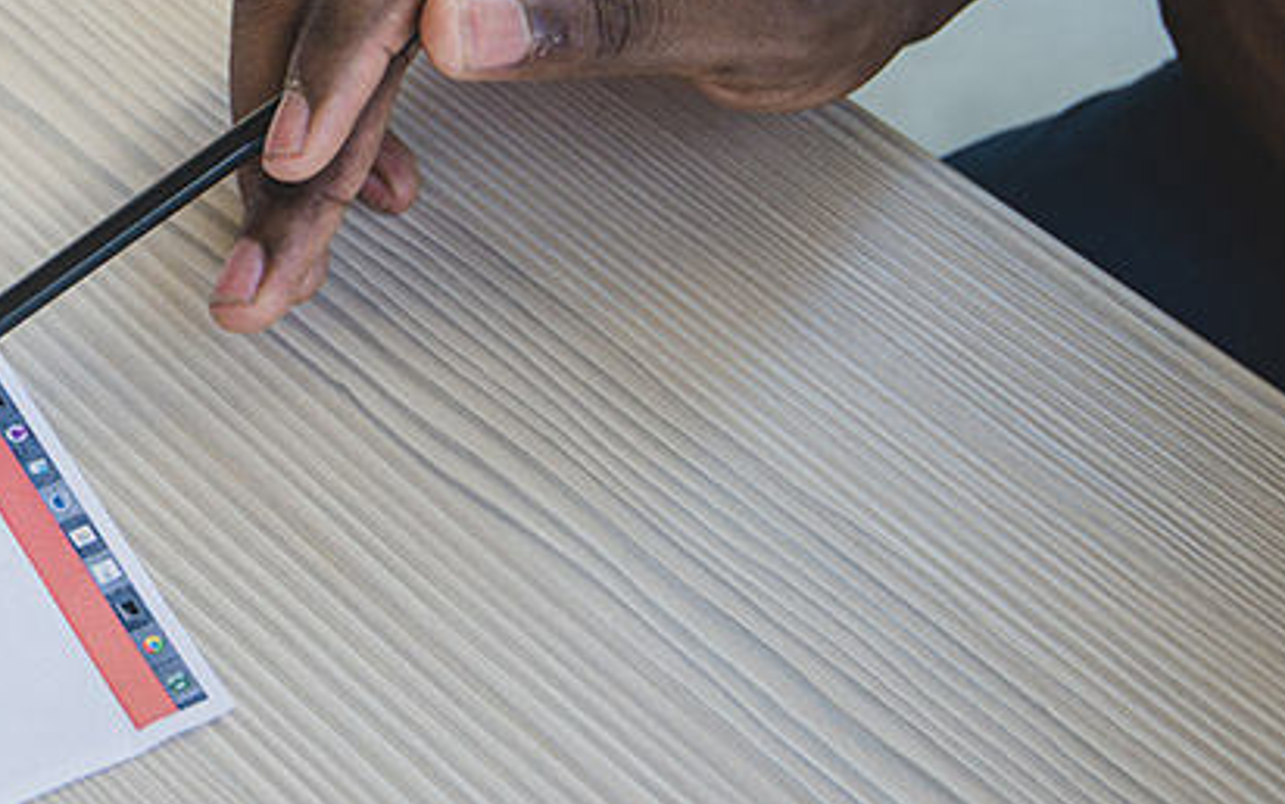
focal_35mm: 95
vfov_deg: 13.7
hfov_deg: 20.8
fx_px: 3329
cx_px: -115
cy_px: 111
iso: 250
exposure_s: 1/50
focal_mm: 32
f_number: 4
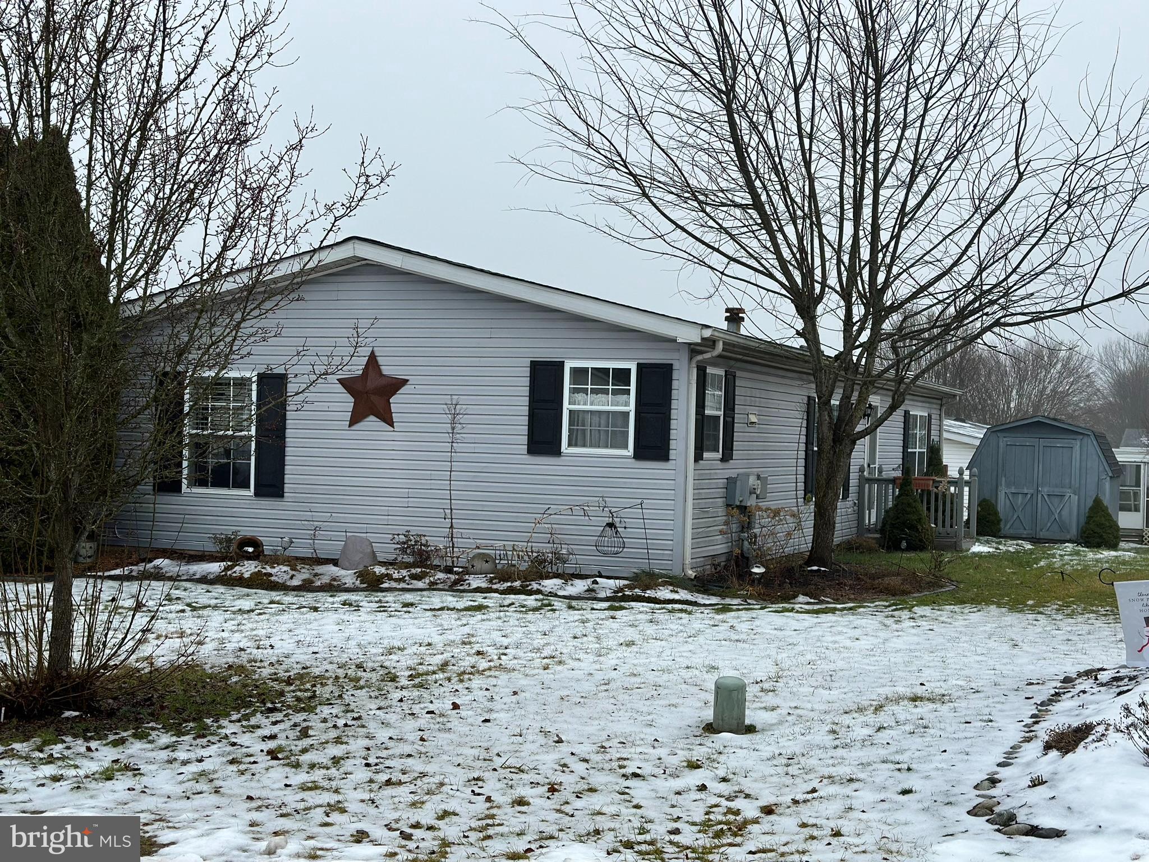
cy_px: 431
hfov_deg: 39.7
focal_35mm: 48
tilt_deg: -0.3
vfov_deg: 30.3
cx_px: 574
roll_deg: -1.5
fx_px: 1593
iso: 80
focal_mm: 6.86
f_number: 1.78
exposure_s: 1/1497
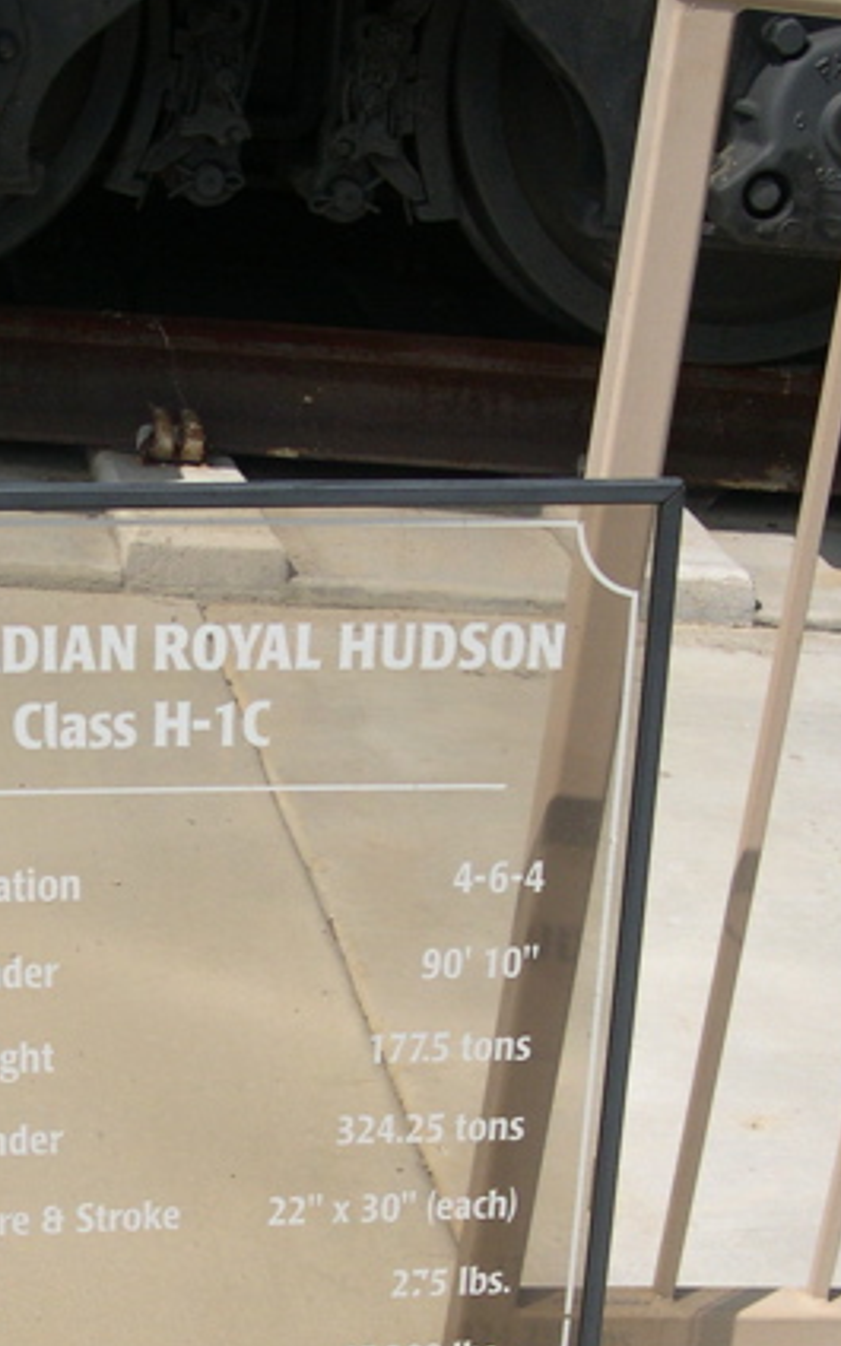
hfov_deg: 17.1
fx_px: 2787
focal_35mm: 76
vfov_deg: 26.9
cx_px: 203
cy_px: 952
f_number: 7.6
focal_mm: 8
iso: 100
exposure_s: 1/260
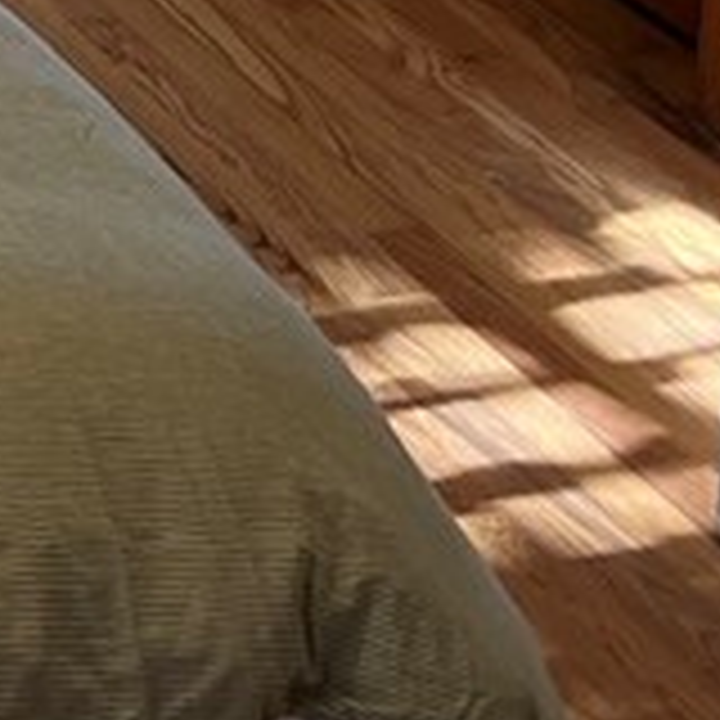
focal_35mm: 147
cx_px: -972
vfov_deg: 10.5
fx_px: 3459
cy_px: -886
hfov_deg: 10.4
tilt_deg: -13.8
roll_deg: -0.1
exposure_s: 1/120
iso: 125
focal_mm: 5.7
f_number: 1.5
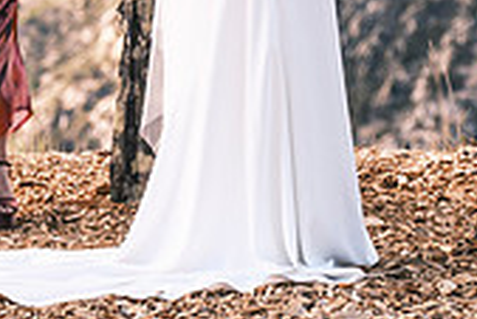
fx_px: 4681
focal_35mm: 353
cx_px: 390
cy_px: -157
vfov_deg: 3.9
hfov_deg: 5.8
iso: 400
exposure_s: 1/1250
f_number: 2.8
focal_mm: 68.7
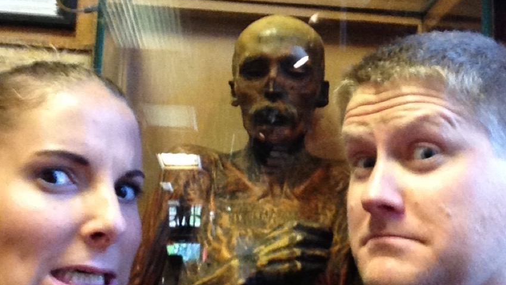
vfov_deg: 22.2
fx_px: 725
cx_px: 268
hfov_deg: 38.5
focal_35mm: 54
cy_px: 163
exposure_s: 1/20
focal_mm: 2.18
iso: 250
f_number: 2.4
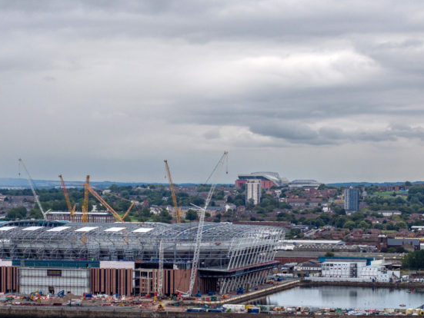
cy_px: 184
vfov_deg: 11.4
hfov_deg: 15.1
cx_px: 162
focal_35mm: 130
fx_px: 1593
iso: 100
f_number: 2.8
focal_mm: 19.35
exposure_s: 1/800
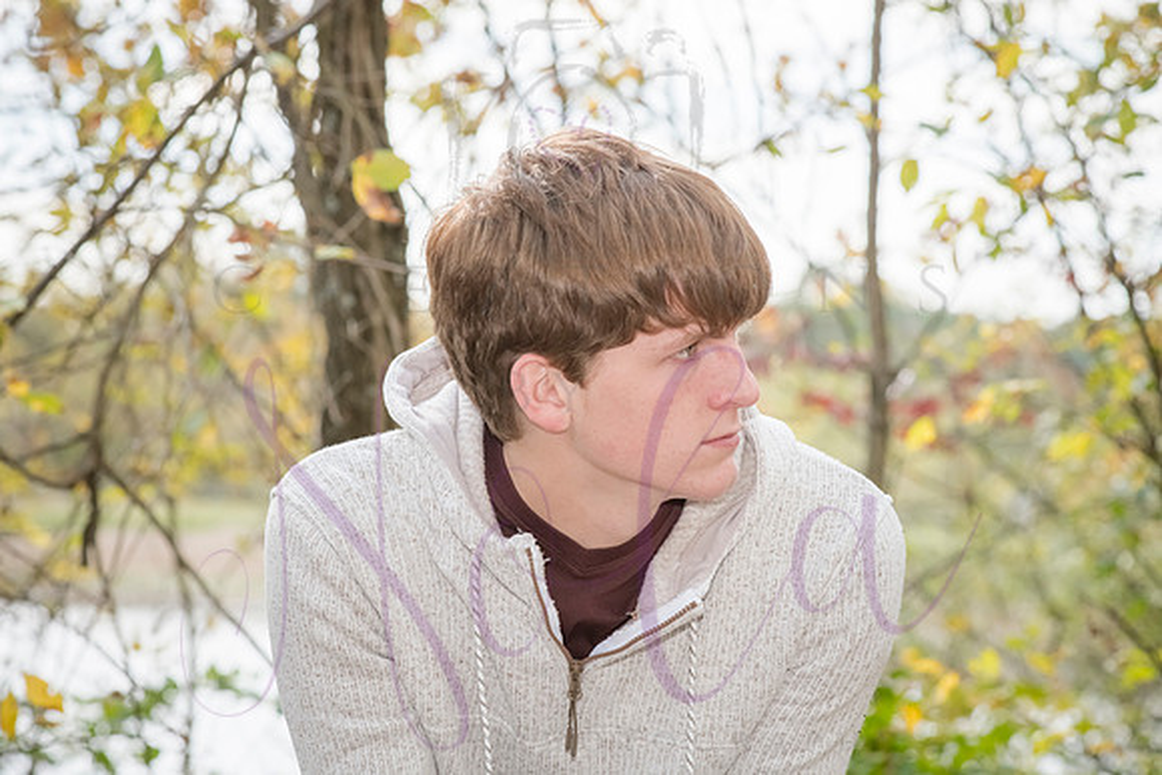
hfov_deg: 15.2
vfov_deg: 10.2
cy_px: 388
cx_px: 581
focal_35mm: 135
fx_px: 4358
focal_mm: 135
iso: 800
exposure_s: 1/640
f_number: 9
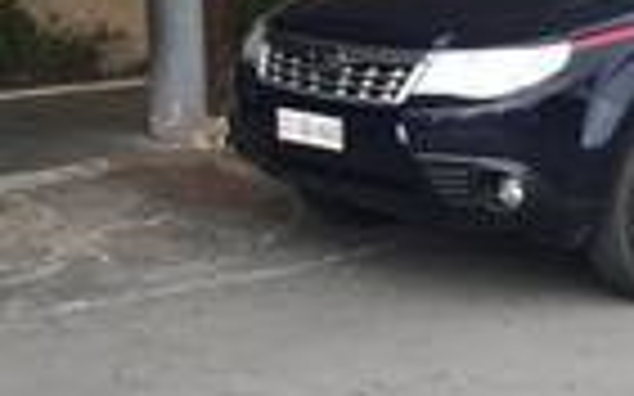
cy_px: -153
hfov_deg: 16.0
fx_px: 2211
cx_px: -11
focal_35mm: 128
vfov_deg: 10.0
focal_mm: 4.15
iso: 32
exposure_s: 1/1001
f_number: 2.2
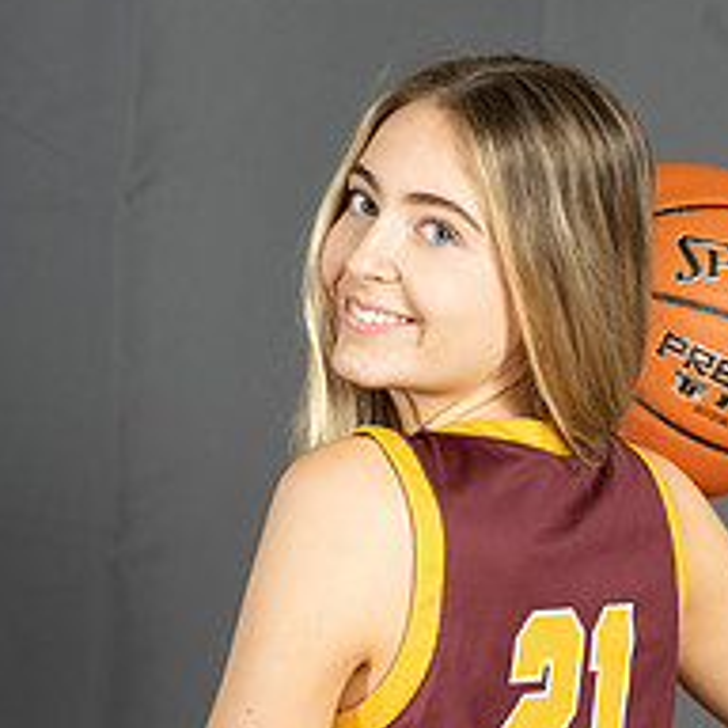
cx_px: 379
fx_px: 6400
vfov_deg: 6.5
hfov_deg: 6.5
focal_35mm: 269
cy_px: 736
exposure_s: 1/200
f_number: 6.3
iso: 200
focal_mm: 135
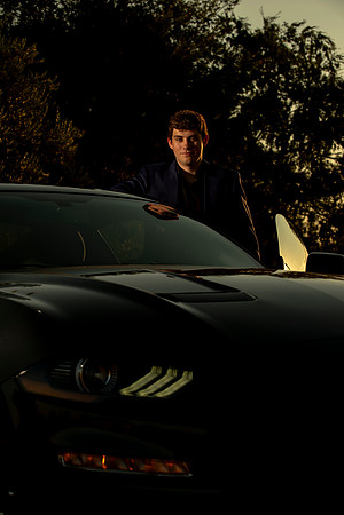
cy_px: 258
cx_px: 172
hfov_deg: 15.2
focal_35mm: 90
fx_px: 1290
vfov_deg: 22.6
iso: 31
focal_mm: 90
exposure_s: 1/250
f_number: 9
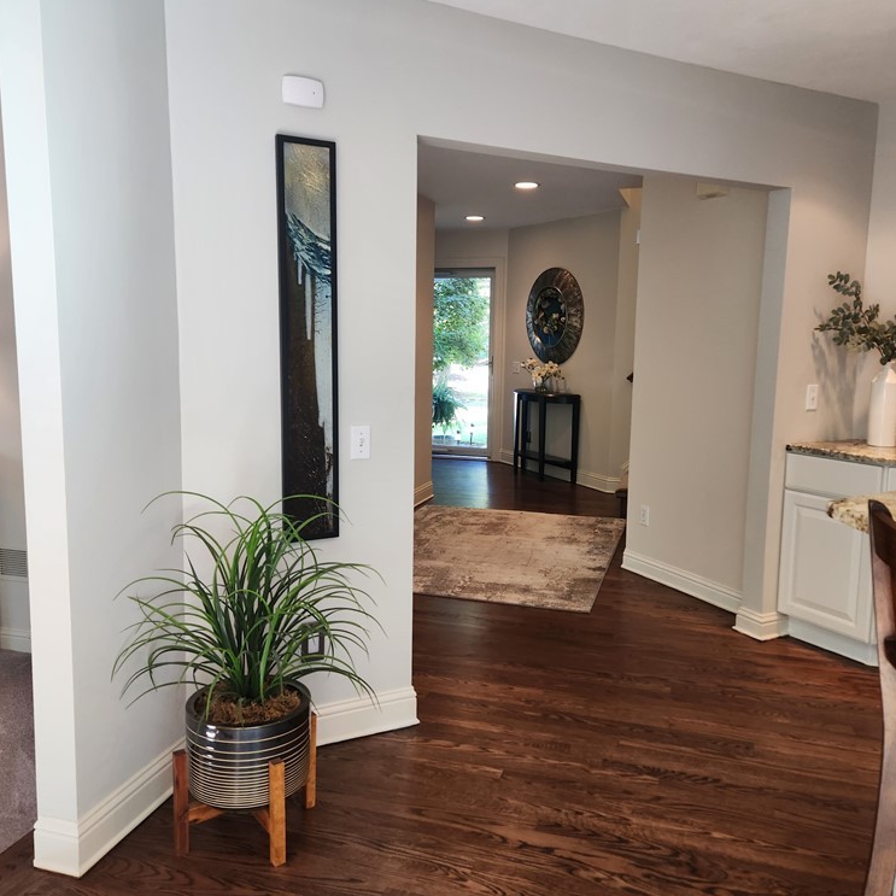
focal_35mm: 28
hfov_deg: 57.3
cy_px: 452
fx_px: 820
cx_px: 468
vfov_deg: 57.3
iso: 160
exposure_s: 1/120
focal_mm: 5.4
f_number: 1.8
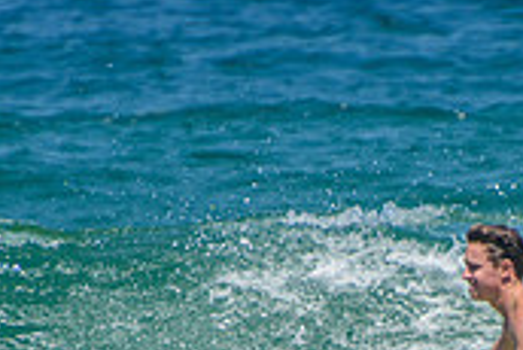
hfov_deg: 1.0
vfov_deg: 0.7
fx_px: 29457
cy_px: 492
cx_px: 435
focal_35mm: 2026
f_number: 5.6
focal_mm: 400
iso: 320
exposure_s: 1/2000
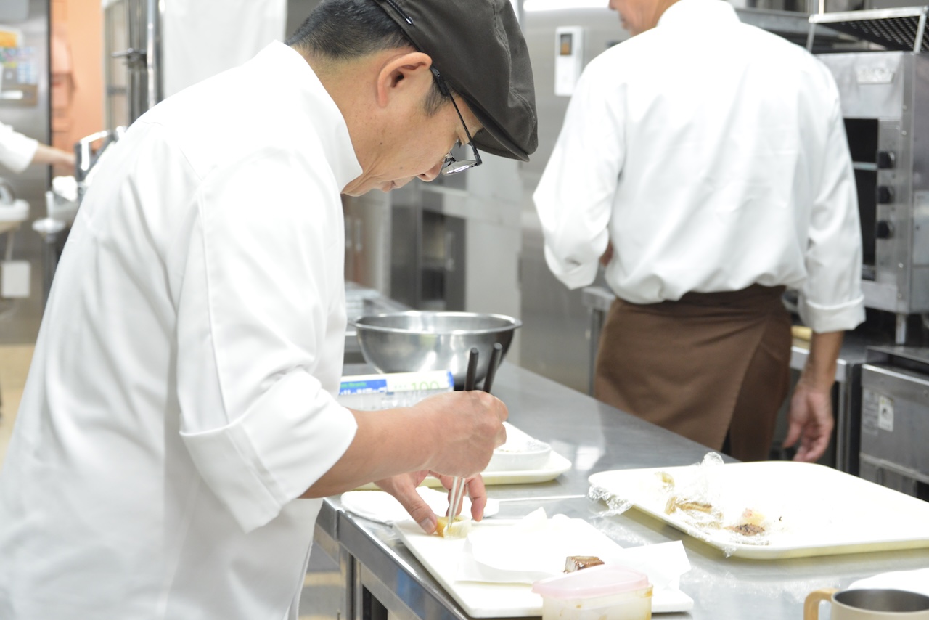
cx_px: 464
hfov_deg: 26.0
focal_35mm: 78
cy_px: 310
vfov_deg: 17.5
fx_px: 2013
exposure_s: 1/80
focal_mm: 78
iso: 3200
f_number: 8
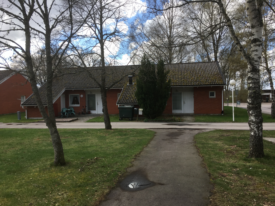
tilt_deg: -0.6
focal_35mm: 29
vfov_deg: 48.2
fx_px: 230
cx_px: 138
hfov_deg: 61.7
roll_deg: +2.1
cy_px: 103
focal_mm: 4.15
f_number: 2.2
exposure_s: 1/725
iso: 25
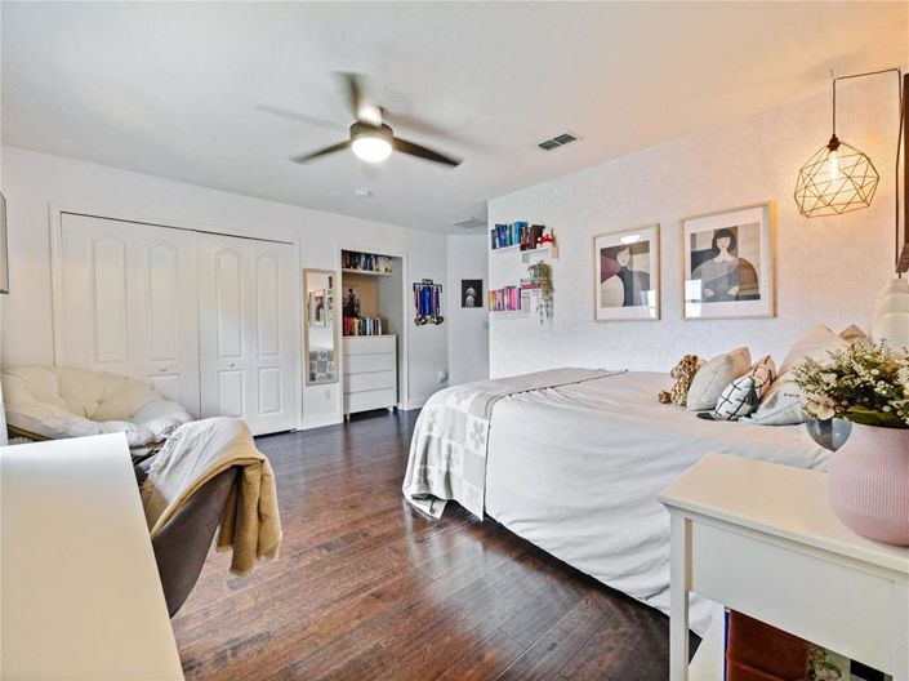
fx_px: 367
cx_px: 454
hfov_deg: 102.1
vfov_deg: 85.6
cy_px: 340
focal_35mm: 14
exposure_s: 1/60
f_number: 4
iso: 3200
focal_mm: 7
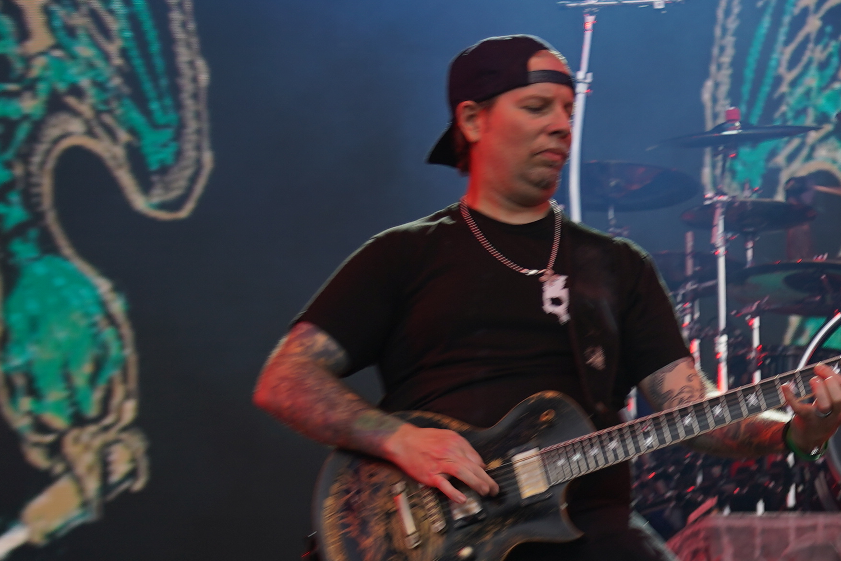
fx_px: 3200
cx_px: 1009
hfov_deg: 14.5
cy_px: 315
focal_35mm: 137
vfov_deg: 10.0
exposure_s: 1/125
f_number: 4
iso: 100
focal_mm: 40
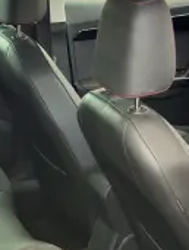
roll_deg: -0.4
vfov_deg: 17.3
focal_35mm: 112
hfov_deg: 13.2
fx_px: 812
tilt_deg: -25.0
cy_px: 218
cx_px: 38
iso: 200
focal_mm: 6.76
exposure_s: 1/60
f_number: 1.78
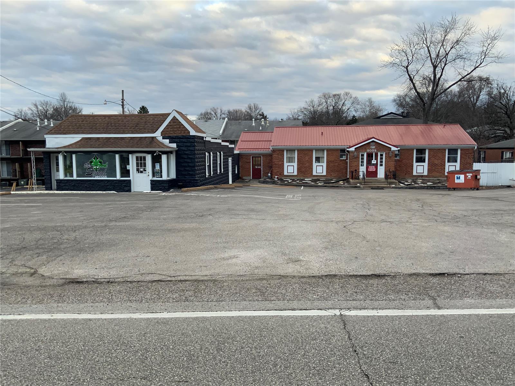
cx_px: 258
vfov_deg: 48.2
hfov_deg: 61.7
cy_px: 193
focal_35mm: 29
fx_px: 431
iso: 16
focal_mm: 3
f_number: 1.8
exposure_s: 1/129
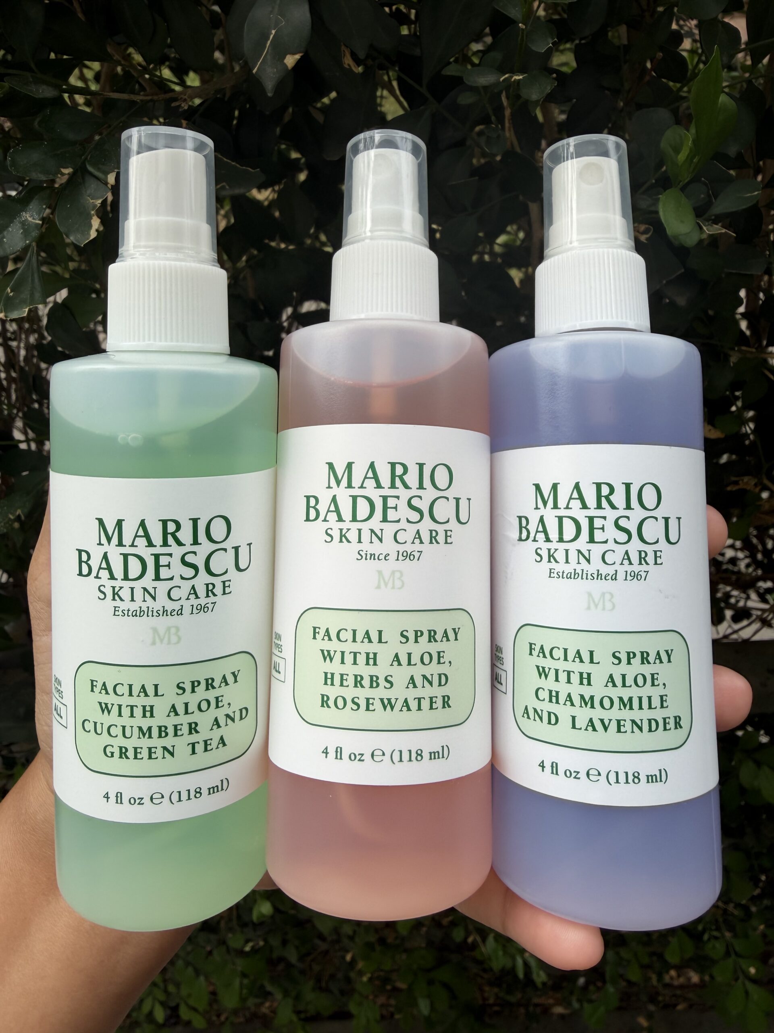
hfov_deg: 56.8
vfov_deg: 71.6
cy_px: 516
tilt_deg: -40.0
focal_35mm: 24
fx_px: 716
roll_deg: +1.1
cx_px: 387
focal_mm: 2.22
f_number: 2.2
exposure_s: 1/697
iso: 40
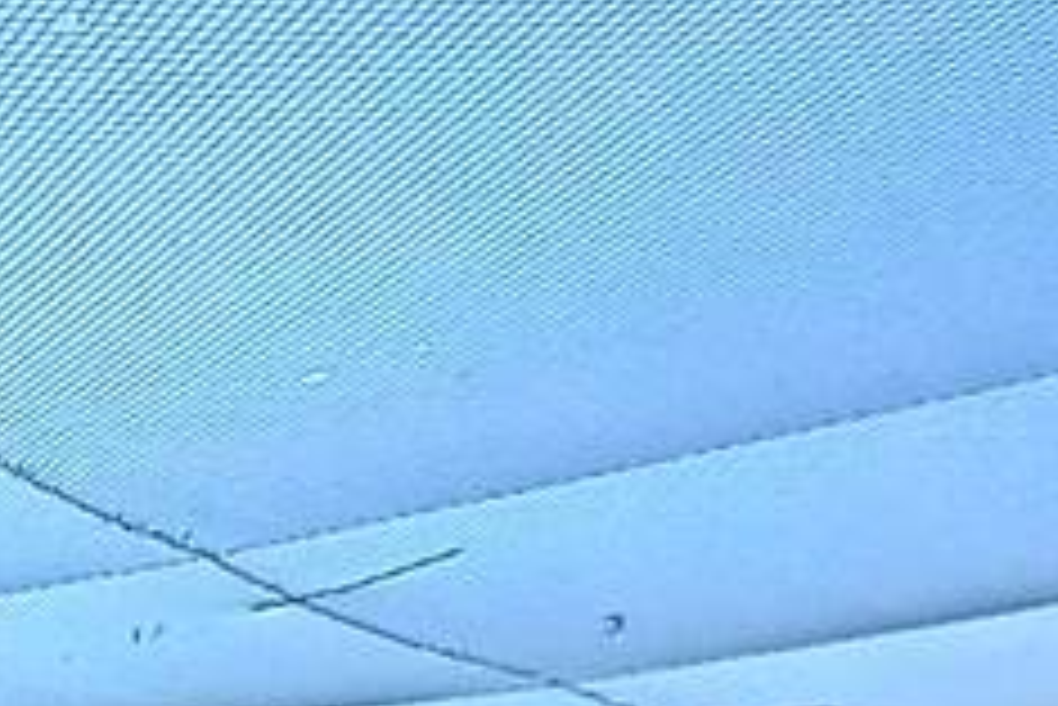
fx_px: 2999
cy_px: 1610
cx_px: -1207
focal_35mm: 102
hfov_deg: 15.1
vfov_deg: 11.5
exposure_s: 1/339
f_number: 2.2
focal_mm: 1.64
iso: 40
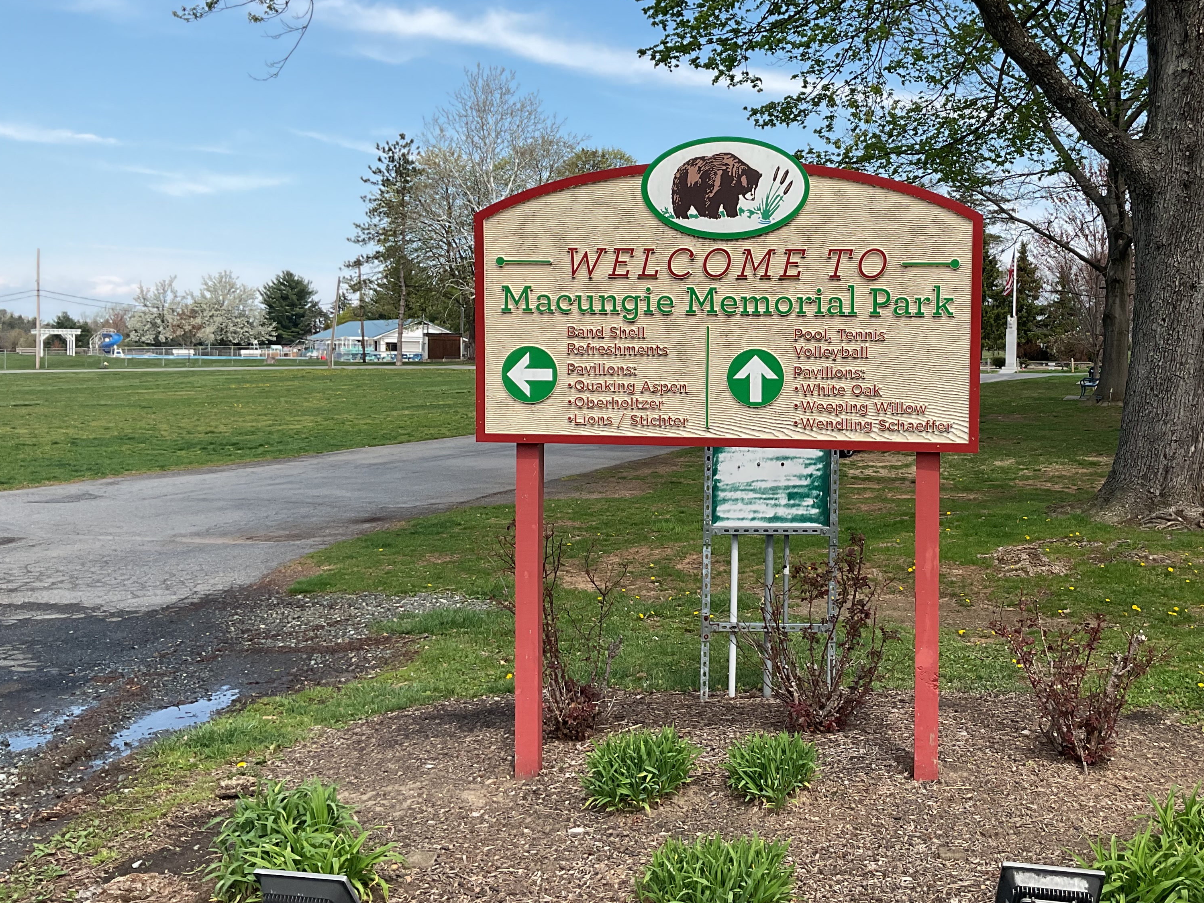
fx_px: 1357
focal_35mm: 39
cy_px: 396
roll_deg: -1.1
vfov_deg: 36.8
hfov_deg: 47.2
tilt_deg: -2.0
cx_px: 786
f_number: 1.8
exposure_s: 1/1221
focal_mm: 3
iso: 16
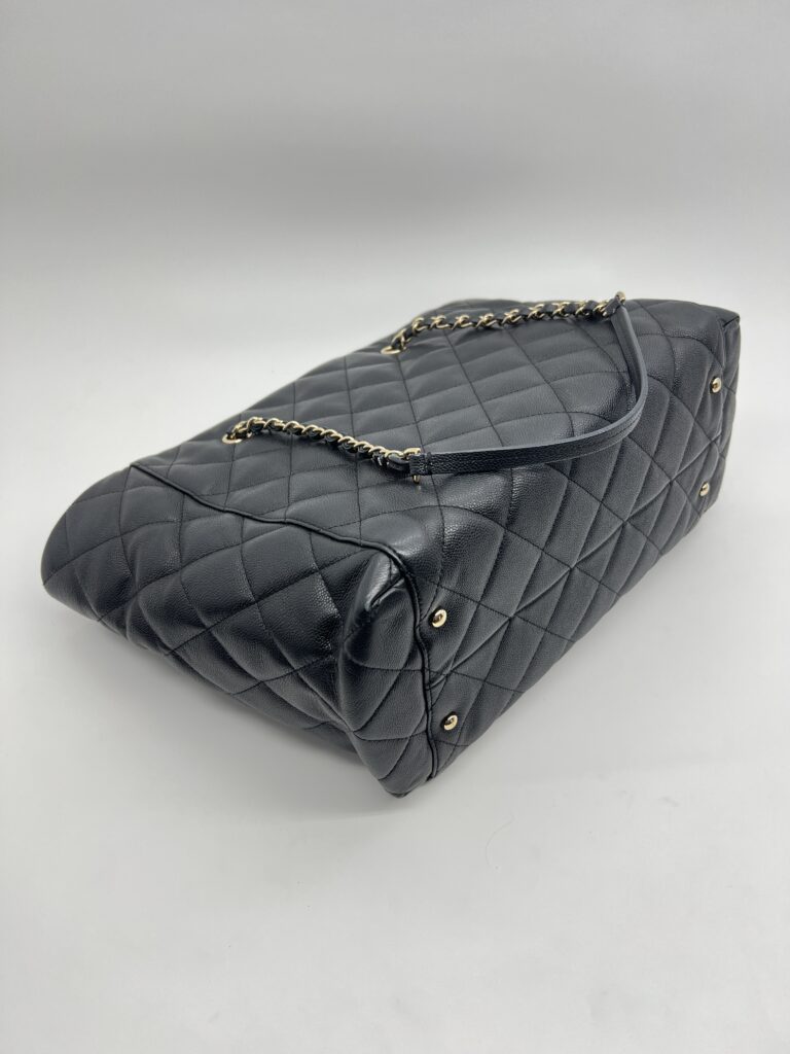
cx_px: 395
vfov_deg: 67.3
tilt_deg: -44.2
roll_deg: -0.5
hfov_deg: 53.1
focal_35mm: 26
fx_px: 791
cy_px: 527
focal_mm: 5.7
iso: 40
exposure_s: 1/100
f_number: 1.5
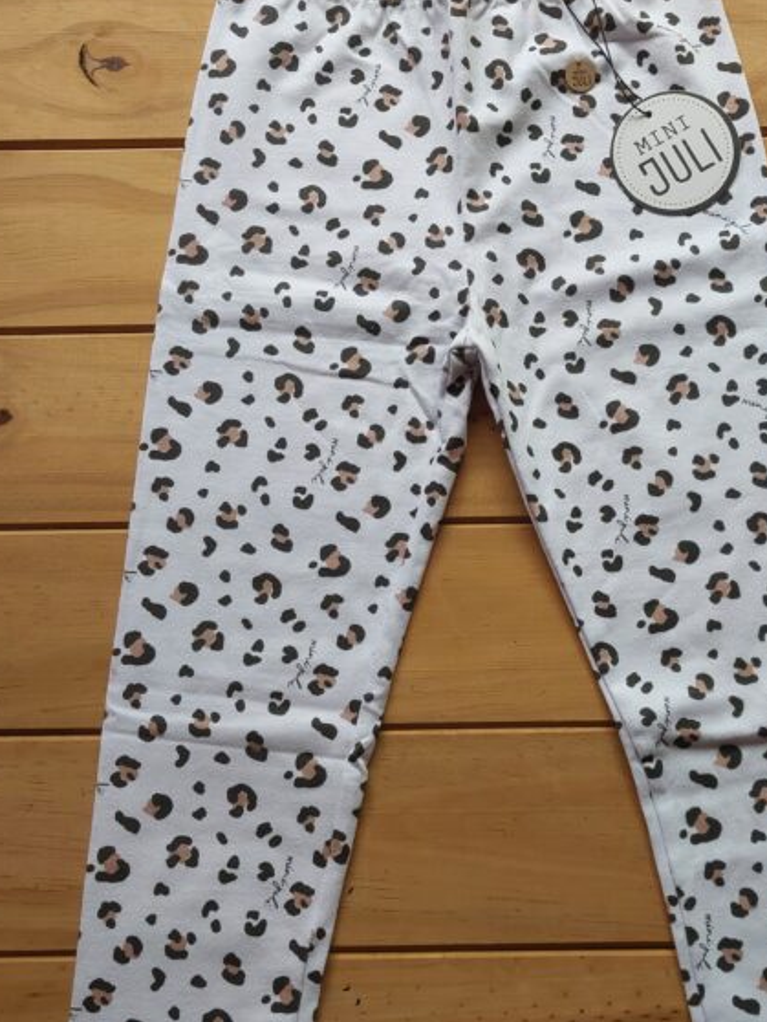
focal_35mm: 43
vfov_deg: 43.8
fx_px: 1269
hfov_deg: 33.4
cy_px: 538
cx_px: 494
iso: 40
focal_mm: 4.6
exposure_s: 1/100
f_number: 1.8
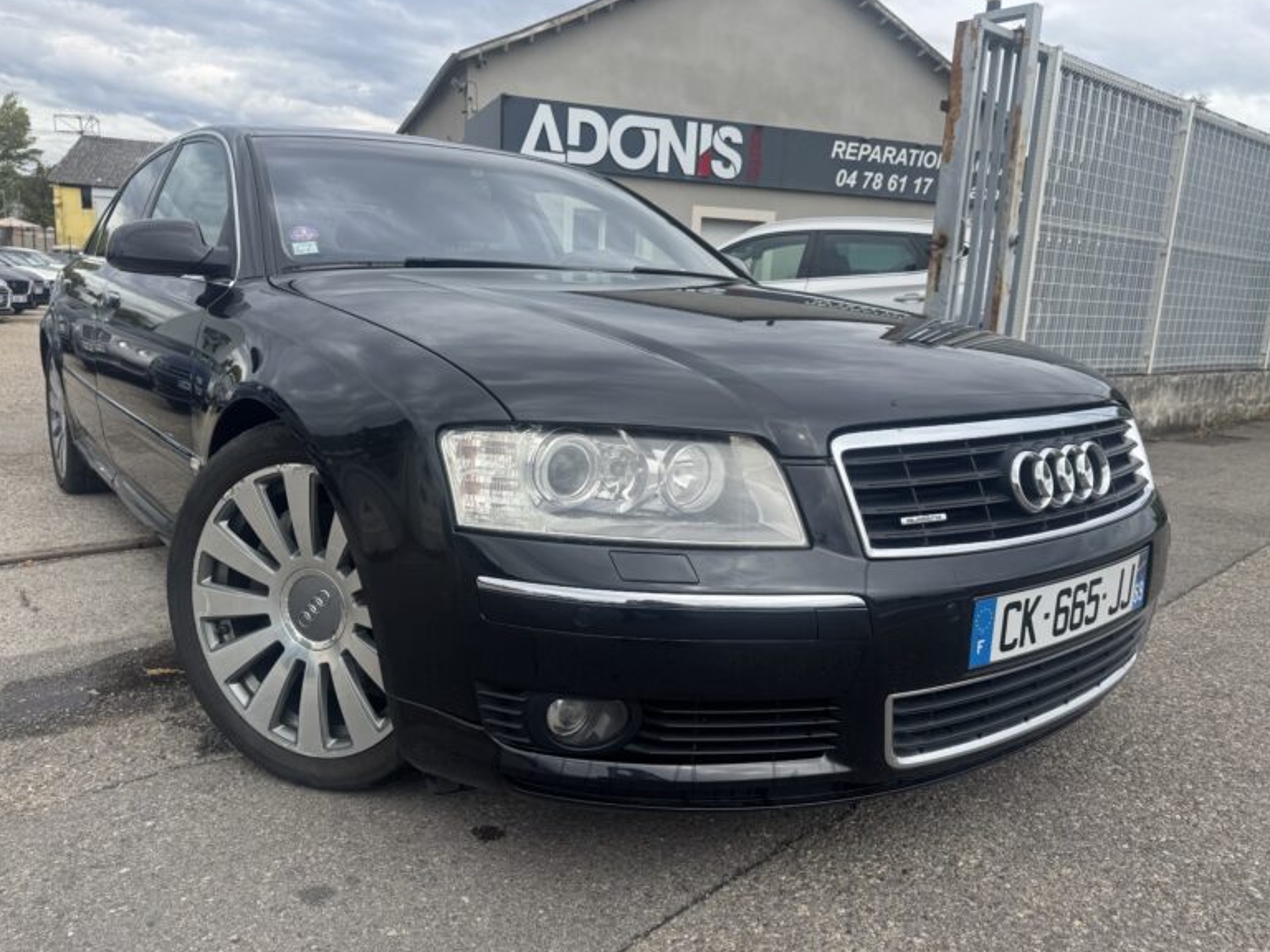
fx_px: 917
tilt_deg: -11.8
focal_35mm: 25
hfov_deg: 69.4
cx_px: 623
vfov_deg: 54.9
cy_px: 473
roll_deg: -2.6
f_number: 1.78
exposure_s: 1/2331
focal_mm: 6.76
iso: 80
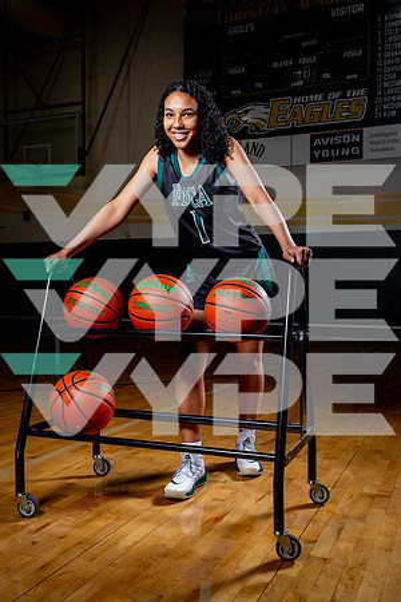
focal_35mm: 35
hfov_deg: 37.9
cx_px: 200
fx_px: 585
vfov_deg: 54.4
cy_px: 301
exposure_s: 1/125
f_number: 8
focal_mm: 35
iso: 100
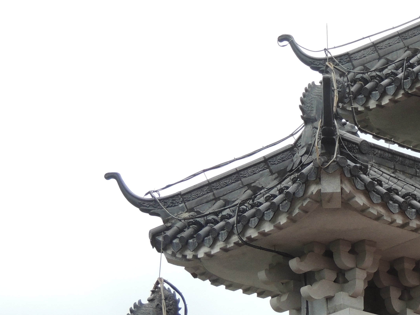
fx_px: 2342
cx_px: 411
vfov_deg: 7.7
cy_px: 154
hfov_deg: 10.2
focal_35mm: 193
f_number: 4.1
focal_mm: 16
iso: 160
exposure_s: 1/100
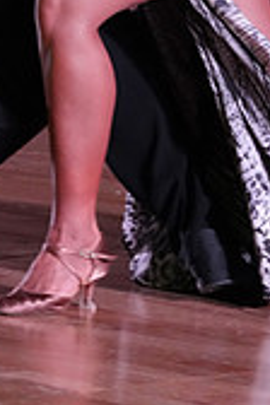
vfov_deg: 6.9
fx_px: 3341
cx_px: 160
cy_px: -169
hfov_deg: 4.6
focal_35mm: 297
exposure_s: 1/320
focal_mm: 86
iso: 6400
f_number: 5.6
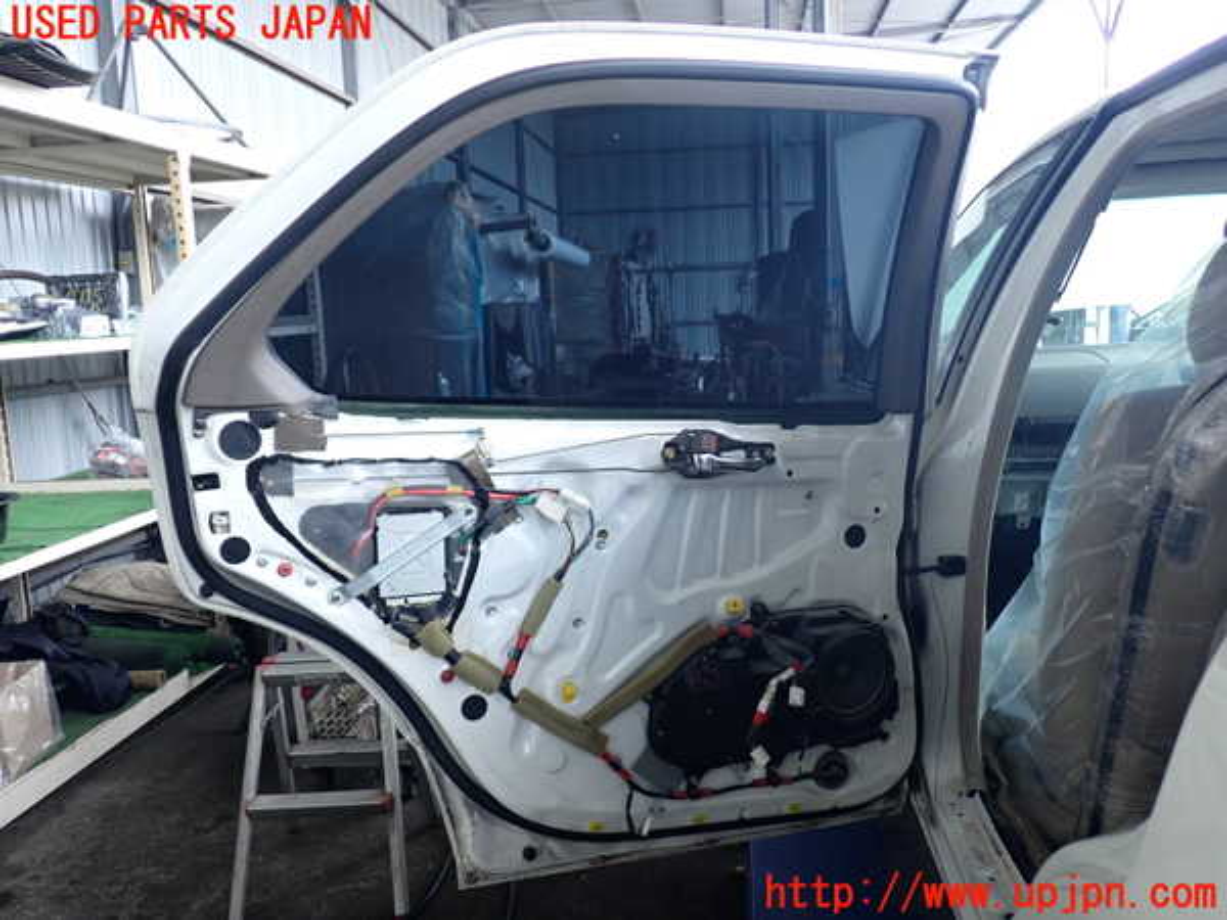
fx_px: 1063
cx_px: 614
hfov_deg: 60.0
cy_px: 460
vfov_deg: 46.8
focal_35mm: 30
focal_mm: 5.4
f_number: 2.3
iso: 400
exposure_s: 1/125
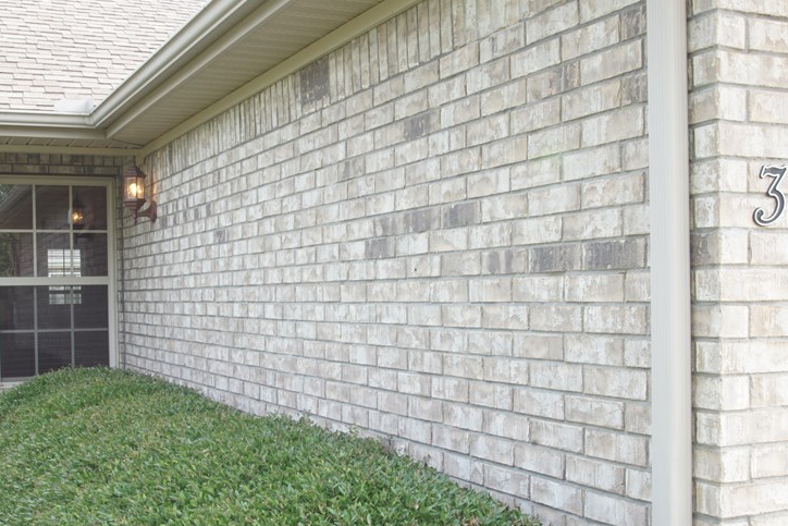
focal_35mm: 45
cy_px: 282
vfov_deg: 29.9
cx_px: 353
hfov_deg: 43.5
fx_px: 985
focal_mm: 20
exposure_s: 1/2
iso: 100
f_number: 22
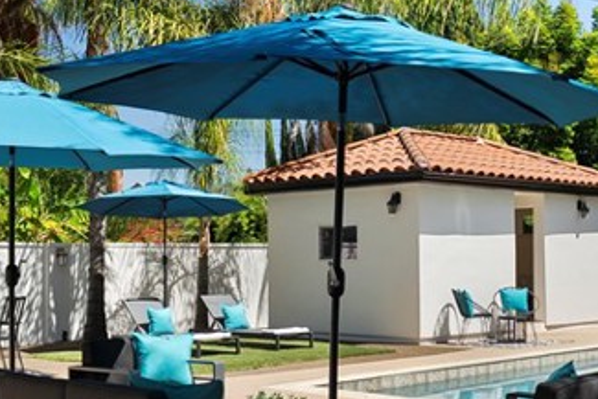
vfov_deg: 21.5
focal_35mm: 63
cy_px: 249
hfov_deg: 31.8
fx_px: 1047
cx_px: 348
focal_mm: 20
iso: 80
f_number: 8
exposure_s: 1/30
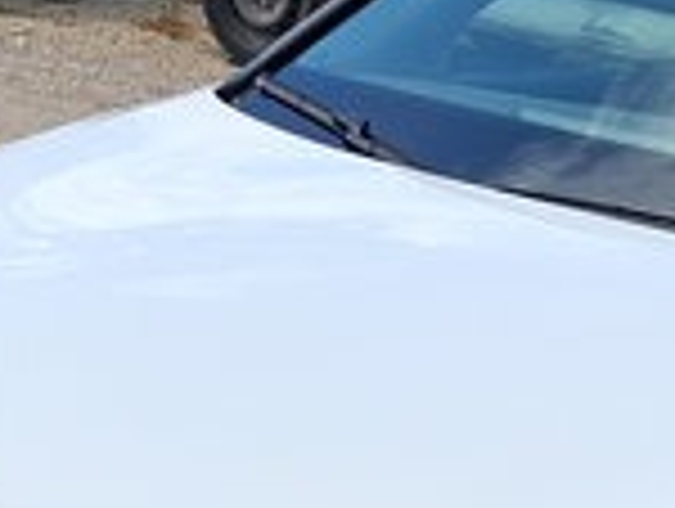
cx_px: 724
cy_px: 679
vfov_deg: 10.1
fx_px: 2812
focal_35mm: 144
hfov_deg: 13.4
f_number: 1.8
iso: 20
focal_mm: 4
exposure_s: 1/639
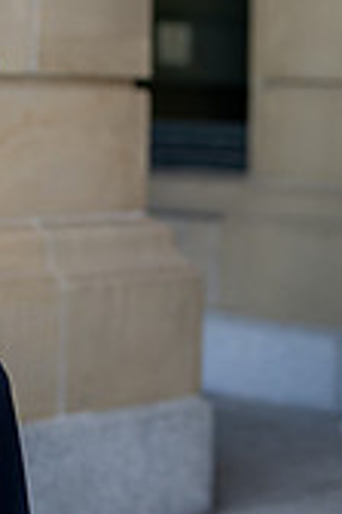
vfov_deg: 15.2
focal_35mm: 134
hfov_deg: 10.1
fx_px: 1909
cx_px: -67
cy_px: 73
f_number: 1.8
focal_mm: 50
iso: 1600
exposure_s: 1/6400
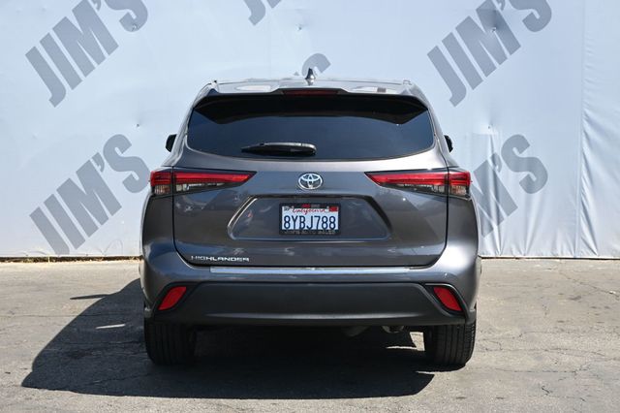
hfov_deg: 31.9
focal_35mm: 63
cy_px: 206
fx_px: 1084
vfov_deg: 21.5
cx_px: 310
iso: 220
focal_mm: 42
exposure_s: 1/250
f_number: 5.6
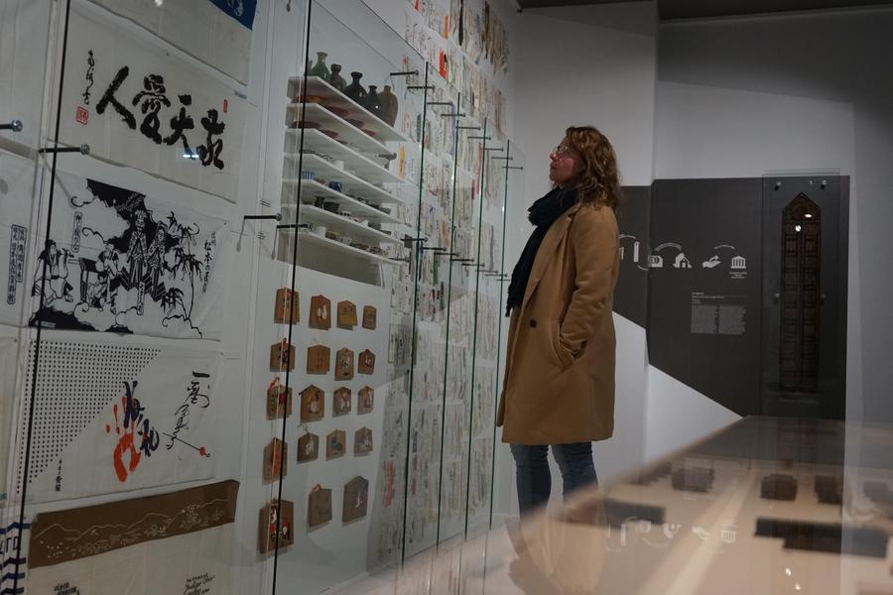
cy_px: 298
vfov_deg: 35.1
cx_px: 446
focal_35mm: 38
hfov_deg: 50.7
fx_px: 943
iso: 1600
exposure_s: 1/160
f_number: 4
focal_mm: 38
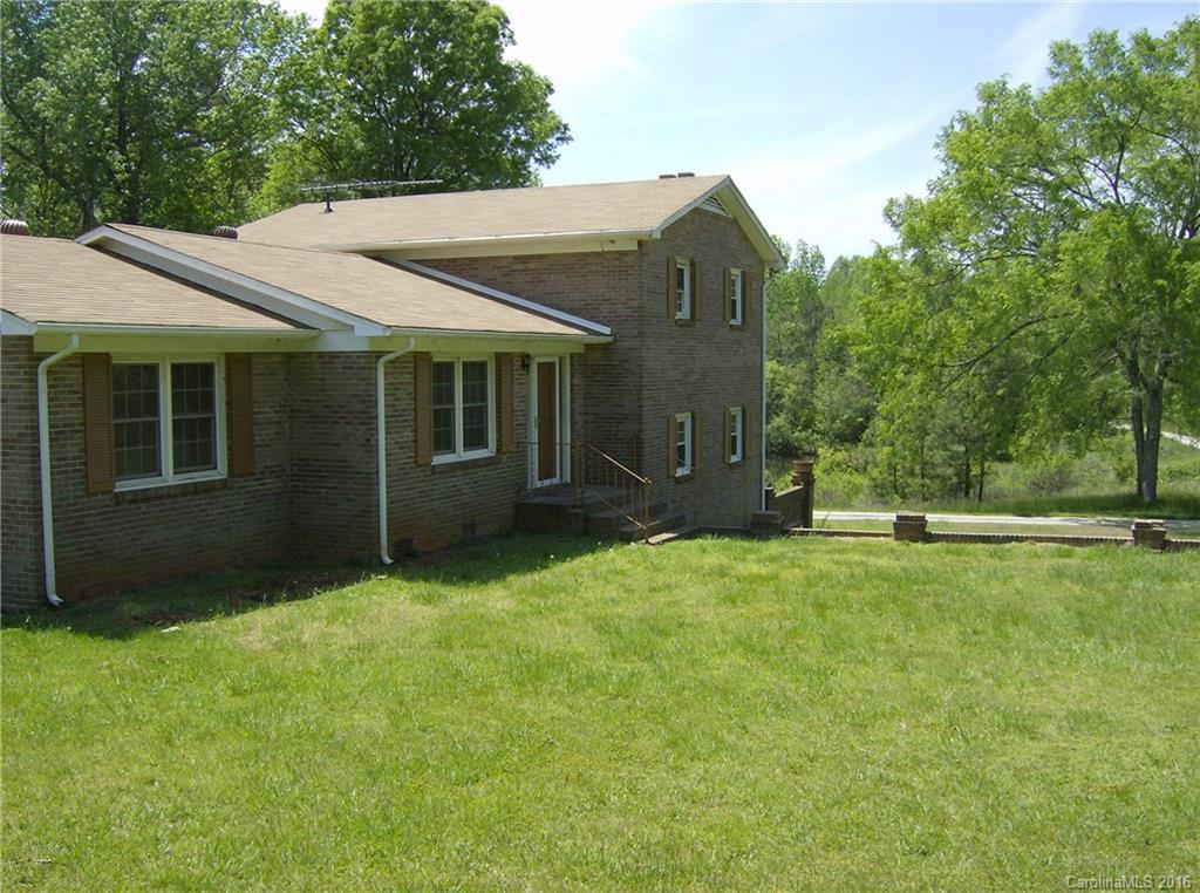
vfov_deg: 39.5
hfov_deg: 51.5
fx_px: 1244
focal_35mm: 36
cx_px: 600
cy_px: 446
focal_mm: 6
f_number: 4.7
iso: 100
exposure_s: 1/486
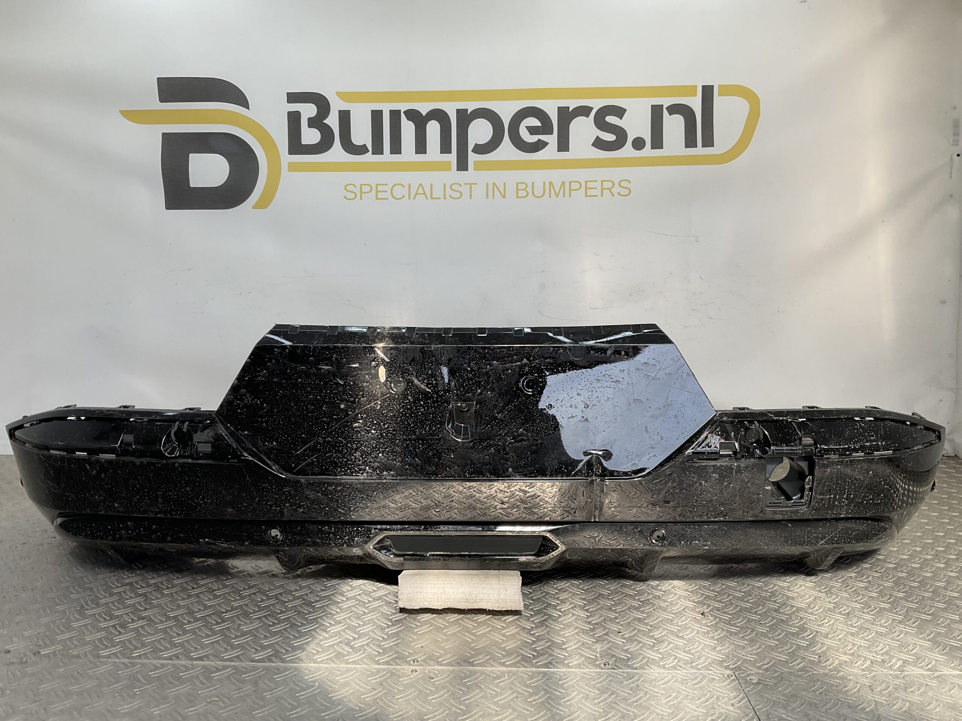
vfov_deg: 48.2
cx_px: 481
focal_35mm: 29
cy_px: 360
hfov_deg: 61.7
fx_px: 806
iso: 16
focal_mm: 3
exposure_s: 1/331
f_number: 1.8
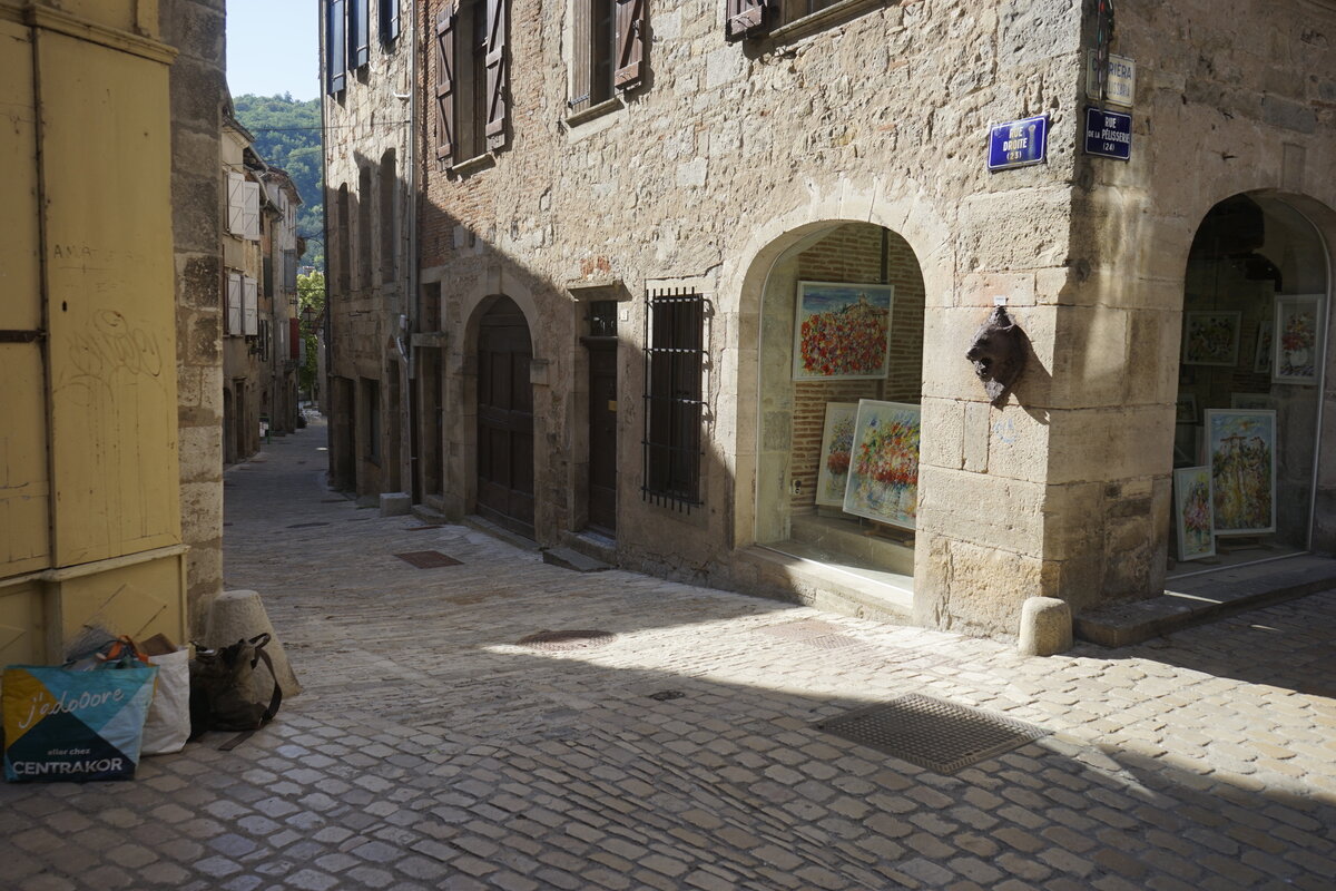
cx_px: 668
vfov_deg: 46.4
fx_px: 1039
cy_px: 446
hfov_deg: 65.5
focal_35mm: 28
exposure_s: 1/200
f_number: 6.3
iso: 100
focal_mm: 28
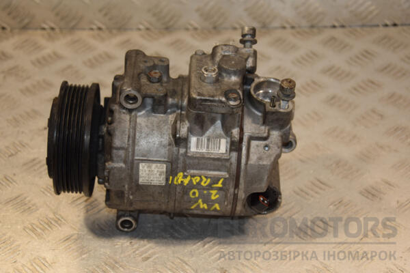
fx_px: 991
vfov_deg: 15.7
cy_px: 136
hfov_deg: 23.4
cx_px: 205
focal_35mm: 87
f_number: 5.6
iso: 800
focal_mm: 58
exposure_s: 1/200
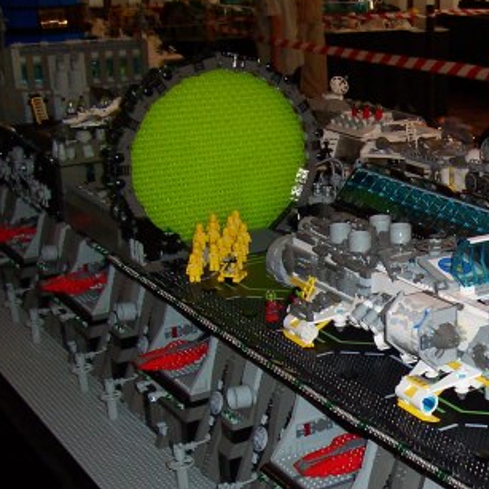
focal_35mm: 65
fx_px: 1039
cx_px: 471
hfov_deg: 25.4
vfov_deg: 26.3
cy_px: 342
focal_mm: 5.6
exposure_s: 1/60
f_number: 2.8
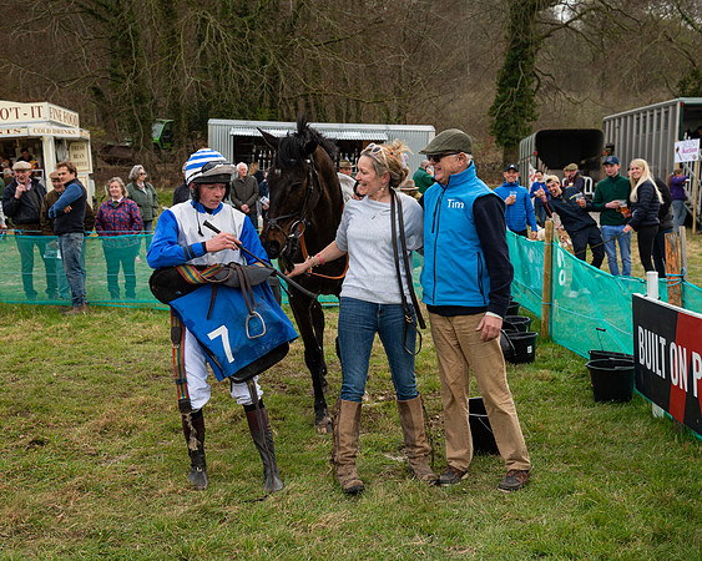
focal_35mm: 52
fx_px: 1077
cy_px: 280
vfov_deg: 29.2
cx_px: 345
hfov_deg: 36.1
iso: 200
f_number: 5
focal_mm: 46
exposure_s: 1/250
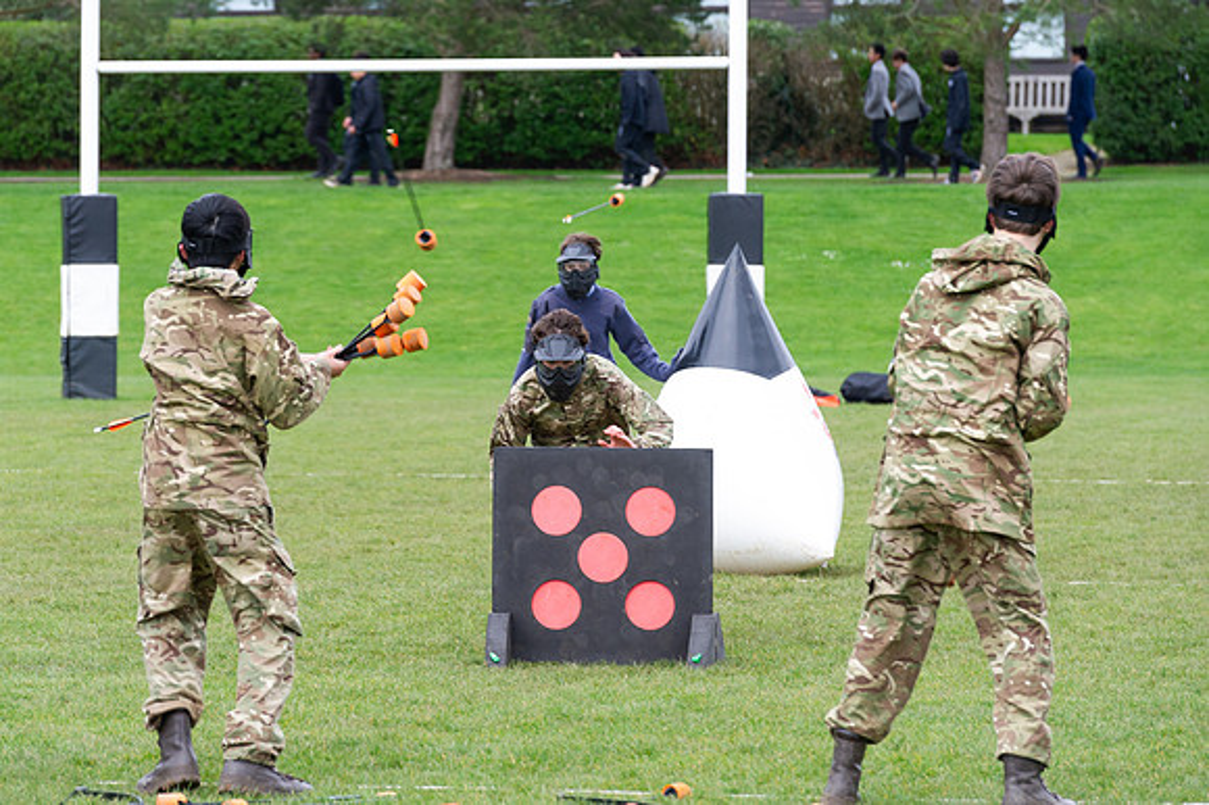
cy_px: 388
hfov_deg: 9.4
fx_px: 7382
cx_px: 563
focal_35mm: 220
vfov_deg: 6.2
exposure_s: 1/250
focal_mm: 200
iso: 1100
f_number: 7.1
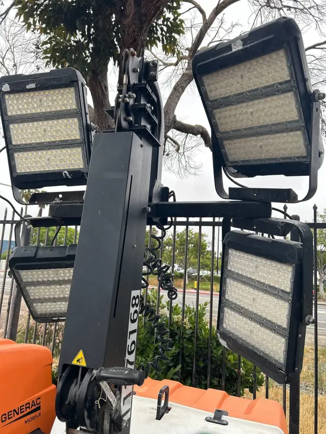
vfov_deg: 67.3
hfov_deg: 53.1
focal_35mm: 26
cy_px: 217
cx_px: 163
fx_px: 326
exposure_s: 1/488
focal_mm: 5.7
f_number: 1.5
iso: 50
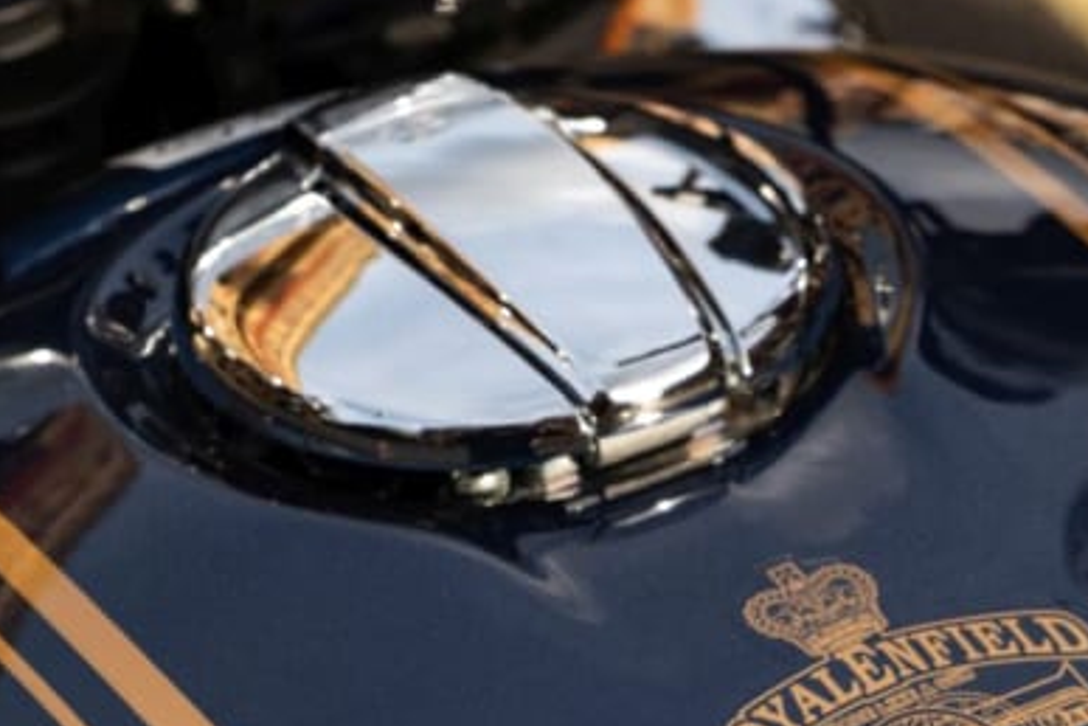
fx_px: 4503
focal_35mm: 149
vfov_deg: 9.2
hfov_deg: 13.7
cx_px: 843
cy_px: 687
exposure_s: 1/250
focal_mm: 50
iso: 250
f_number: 7.1
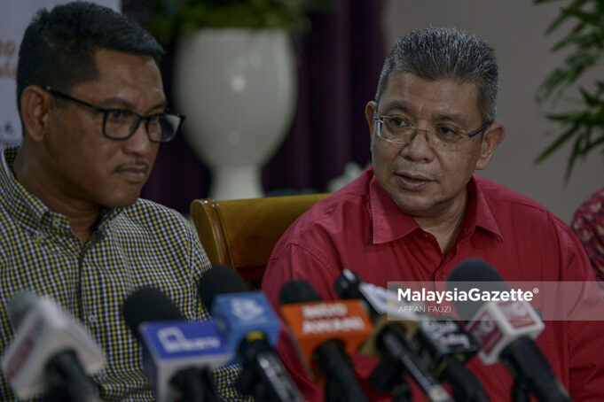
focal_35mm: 135
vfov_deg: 10.2
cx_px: 302
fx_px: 2265
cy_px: 201
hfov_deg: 15.2
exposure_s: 1/200
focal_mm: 135
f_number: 2.8
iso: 1250
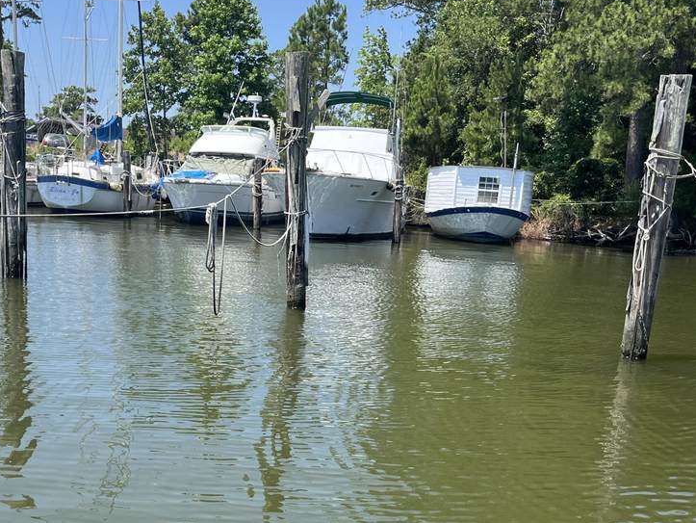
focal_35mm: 46
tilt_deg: -13.4
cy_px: 417
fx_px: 925
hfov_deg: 41.1
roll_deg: -3.9
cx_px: 293
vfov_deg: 30.8
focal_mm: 5.1
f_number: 1.6
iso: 50
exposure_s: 1/1957
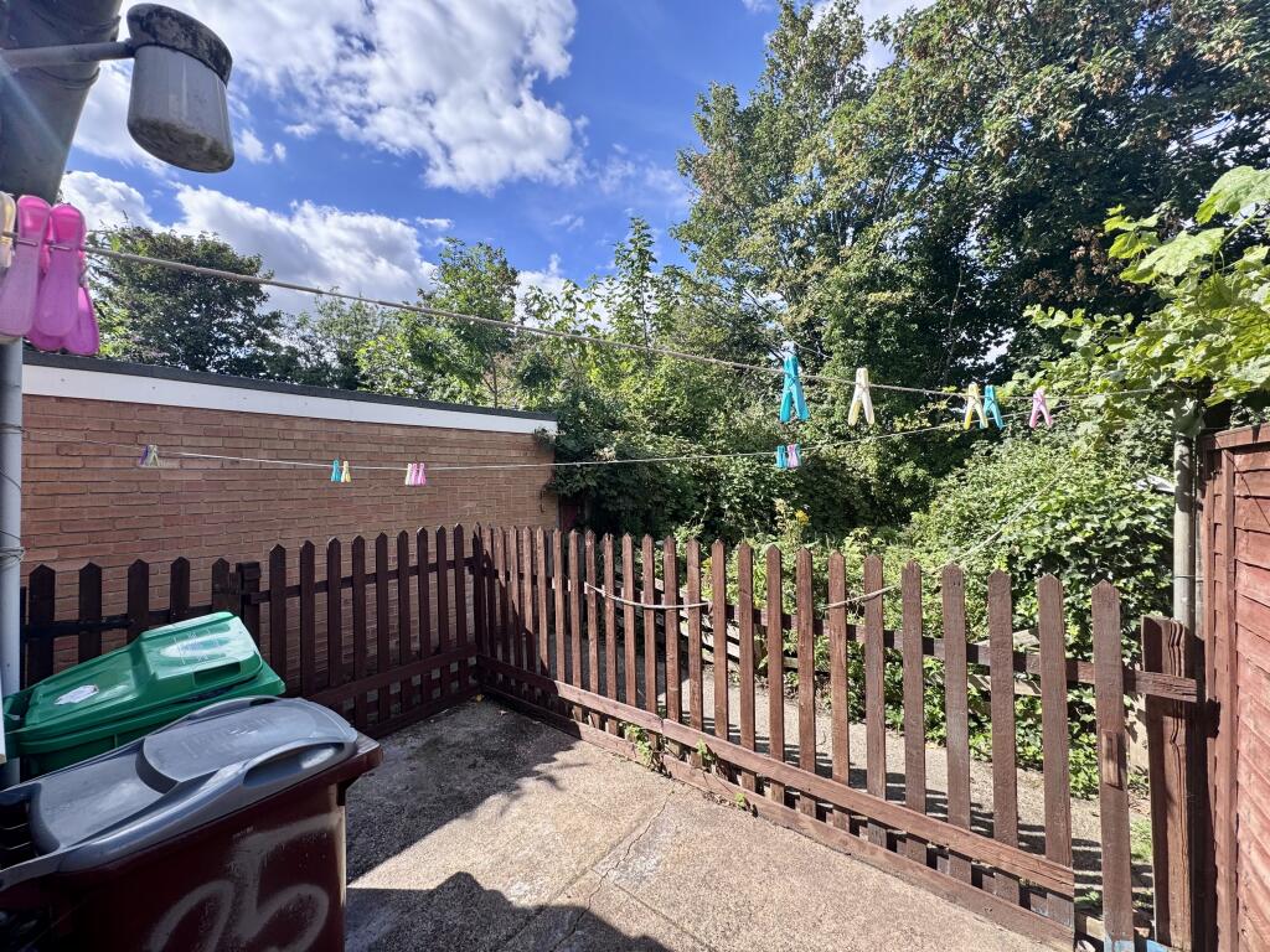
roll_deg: +1.3
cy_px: 476
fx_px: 514
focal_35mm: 14
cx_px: 635
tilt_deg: +1.0
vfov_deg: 85.7
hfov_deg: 102.1
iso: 40
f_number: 2.2
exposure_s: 1/548
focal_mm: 2.22
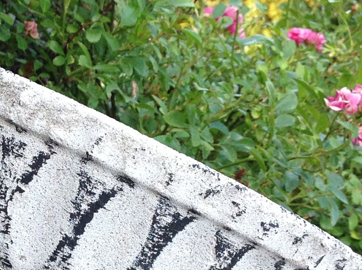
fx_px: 1065
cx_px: 30
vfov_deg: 14.3
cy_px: 242
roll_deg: -29.7
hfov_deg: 18.9
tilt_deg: -15.6
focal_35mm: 102
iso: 100
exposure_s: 1/120
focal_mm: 4.28
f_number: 2.4
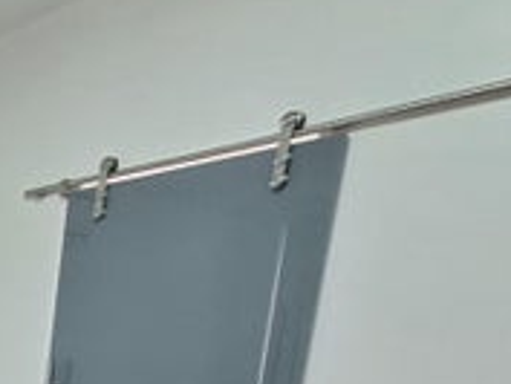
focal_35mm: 47
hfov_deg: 25.8
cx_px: -309
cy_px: 514
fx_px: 694
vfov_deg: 25.9
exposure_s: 1/40
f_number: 2.2
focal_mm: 1.74
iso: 200
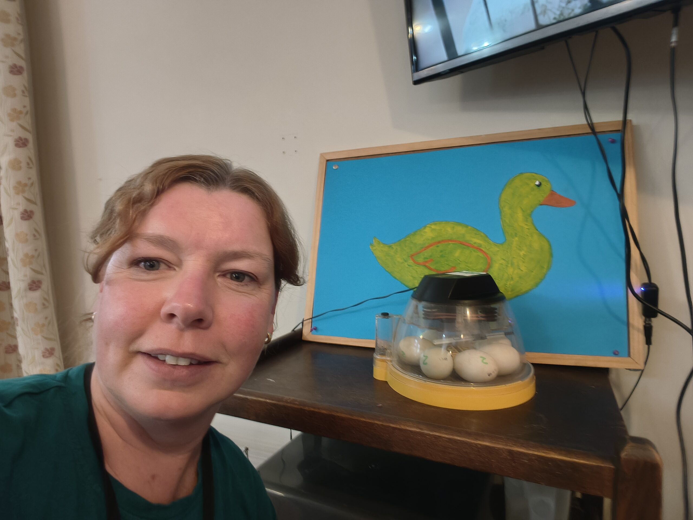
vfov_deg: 63.4
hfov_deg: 79.0
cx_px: 346
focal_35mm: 21
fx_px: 420
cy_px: 260
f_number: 2
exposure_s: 1/16.7
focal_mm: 3.09
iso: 2111
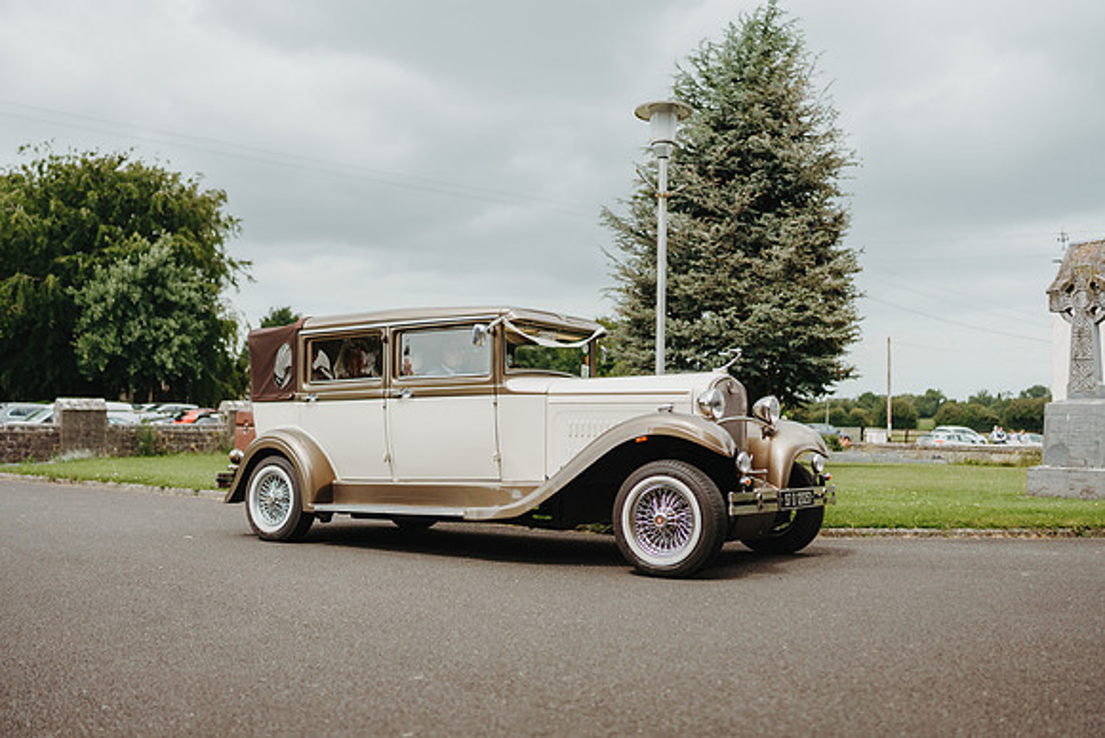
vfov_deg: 37.9
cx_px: 552
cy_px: 369
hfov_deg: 54.4
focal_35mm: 35
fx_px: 1075
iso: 100
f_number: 1.4
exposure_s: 1/4000
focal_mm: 35
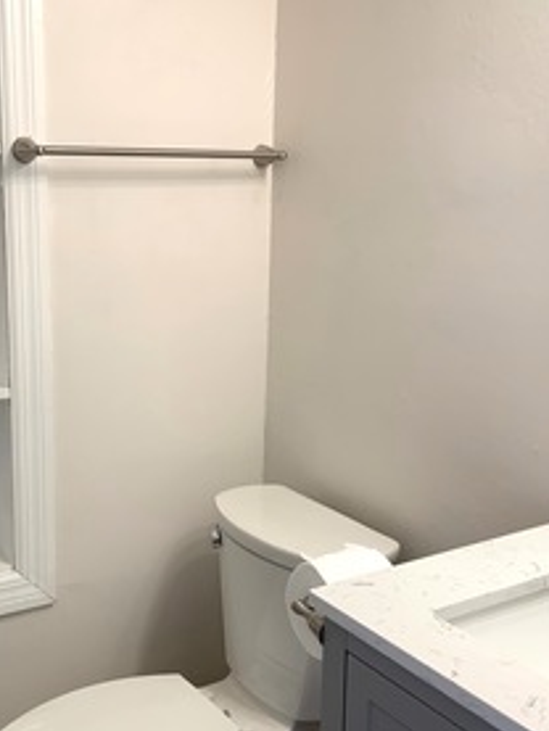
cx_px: 253
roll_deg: +0.0
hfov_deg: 32.2
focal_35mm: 45
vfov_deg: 42.1
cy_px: 372
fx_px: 951
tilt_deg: -10.6
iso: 50
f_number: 1.8
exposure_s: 1/60
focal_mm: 4.25
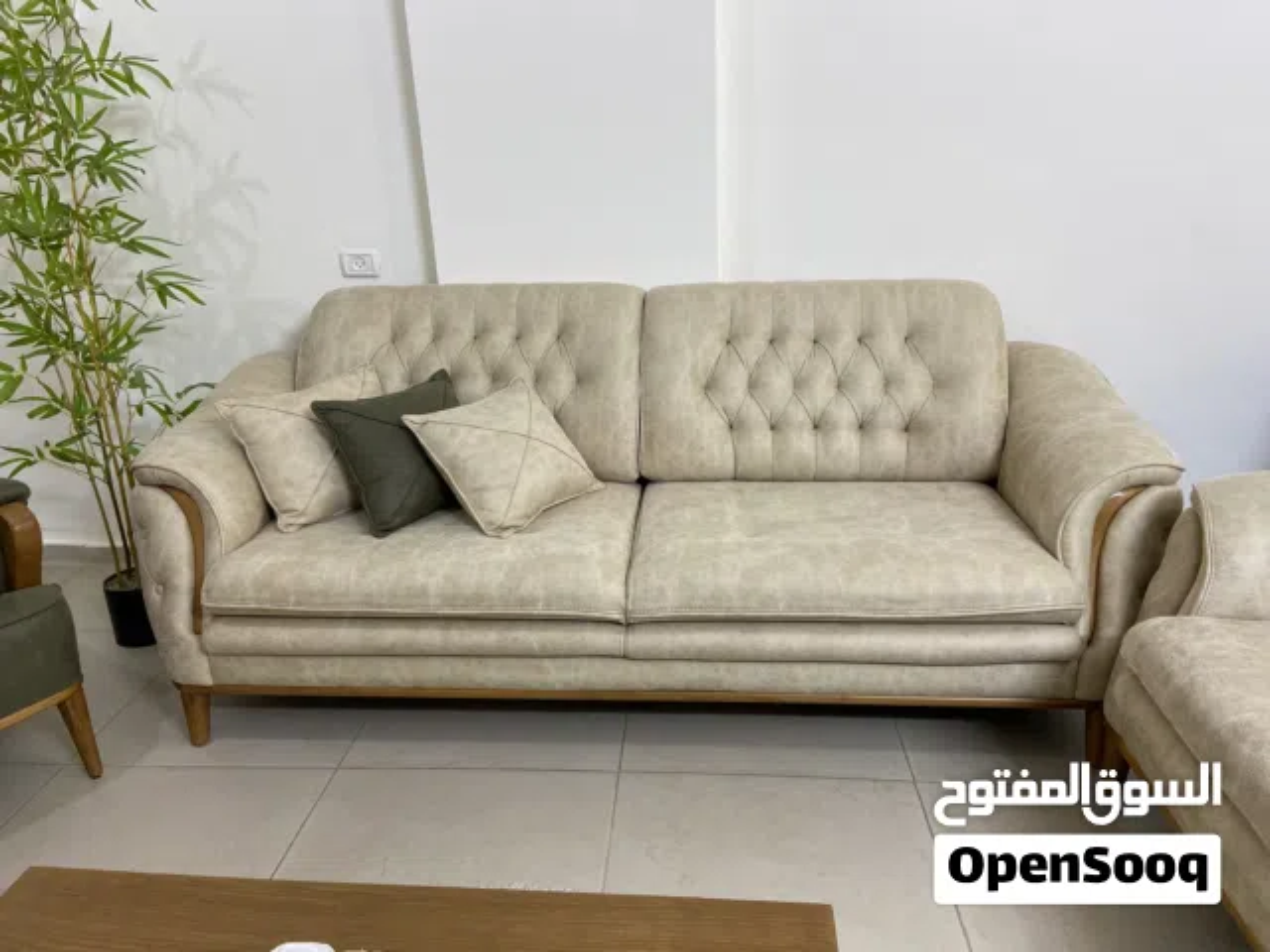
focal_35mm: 26
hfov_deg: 67.3
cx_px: 635
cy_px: 476
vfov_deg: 53.1
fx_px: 954
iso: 125
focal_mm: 4.25
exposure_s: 1/100
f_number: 1.8
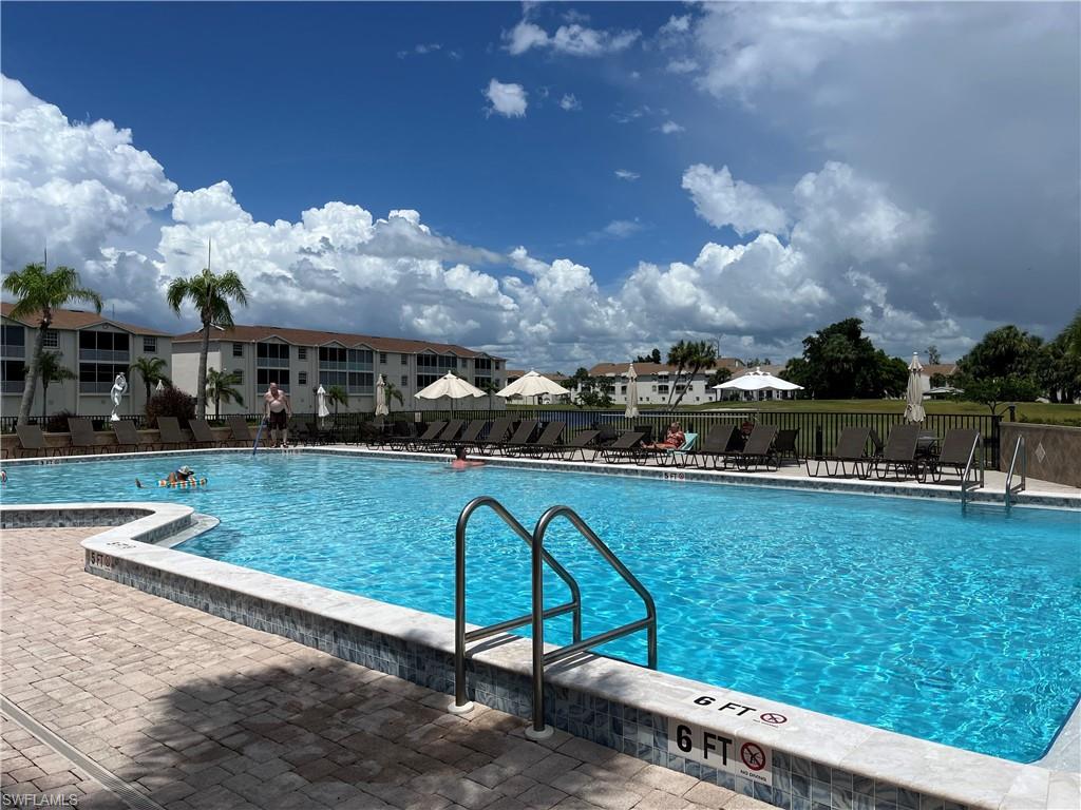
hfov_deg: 67.3
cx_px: 540
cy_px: 405
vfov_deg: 53.1
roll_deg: +0.8
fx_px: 812
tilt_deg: -0.8
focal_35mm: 26
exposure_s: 1/10870
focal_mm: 5.1
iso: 50
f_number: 1.6
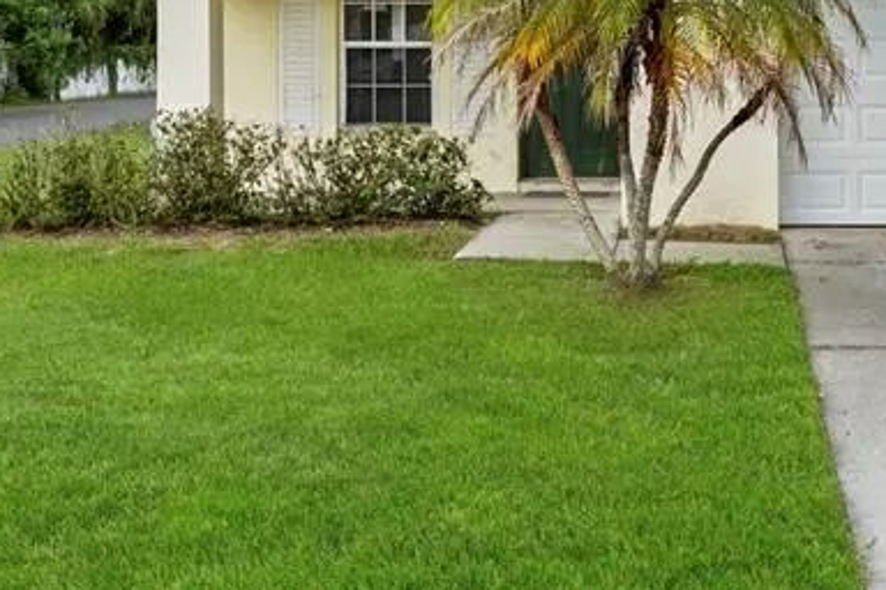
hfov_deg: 30.5
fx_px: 1575
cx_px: 727
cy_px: 5
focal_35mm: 64
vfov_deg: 20.6
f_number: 10
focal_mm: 24
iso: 400
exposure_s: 1/60
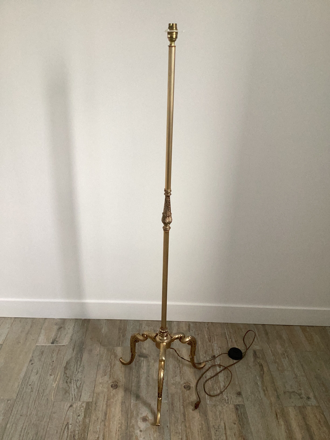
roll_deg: -2.4
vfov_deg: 58.4
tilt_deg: -26.2
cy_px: 220
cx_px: 165
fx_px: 394
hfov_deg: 45.4
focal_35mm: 31
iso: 100
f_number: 2.4
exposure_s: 1/60
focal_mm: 3.3
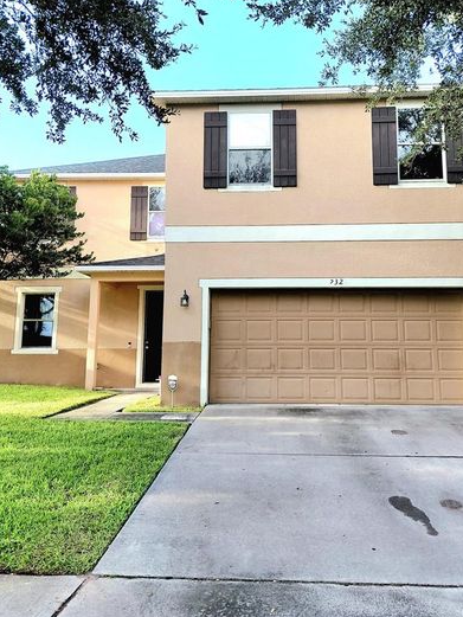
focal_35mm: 32
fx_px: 570
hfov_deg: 44.1
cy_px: 258
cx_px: 251
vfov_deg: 56.5
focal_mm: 4.69
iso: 50
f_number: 1.8
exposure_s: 1/400
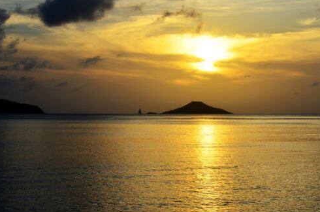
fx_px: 833
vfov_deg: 14.5
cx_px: 202
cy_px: 122
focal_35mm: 94
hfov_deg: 21.7
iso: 100
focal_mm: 48
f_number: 13
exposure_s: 1/160
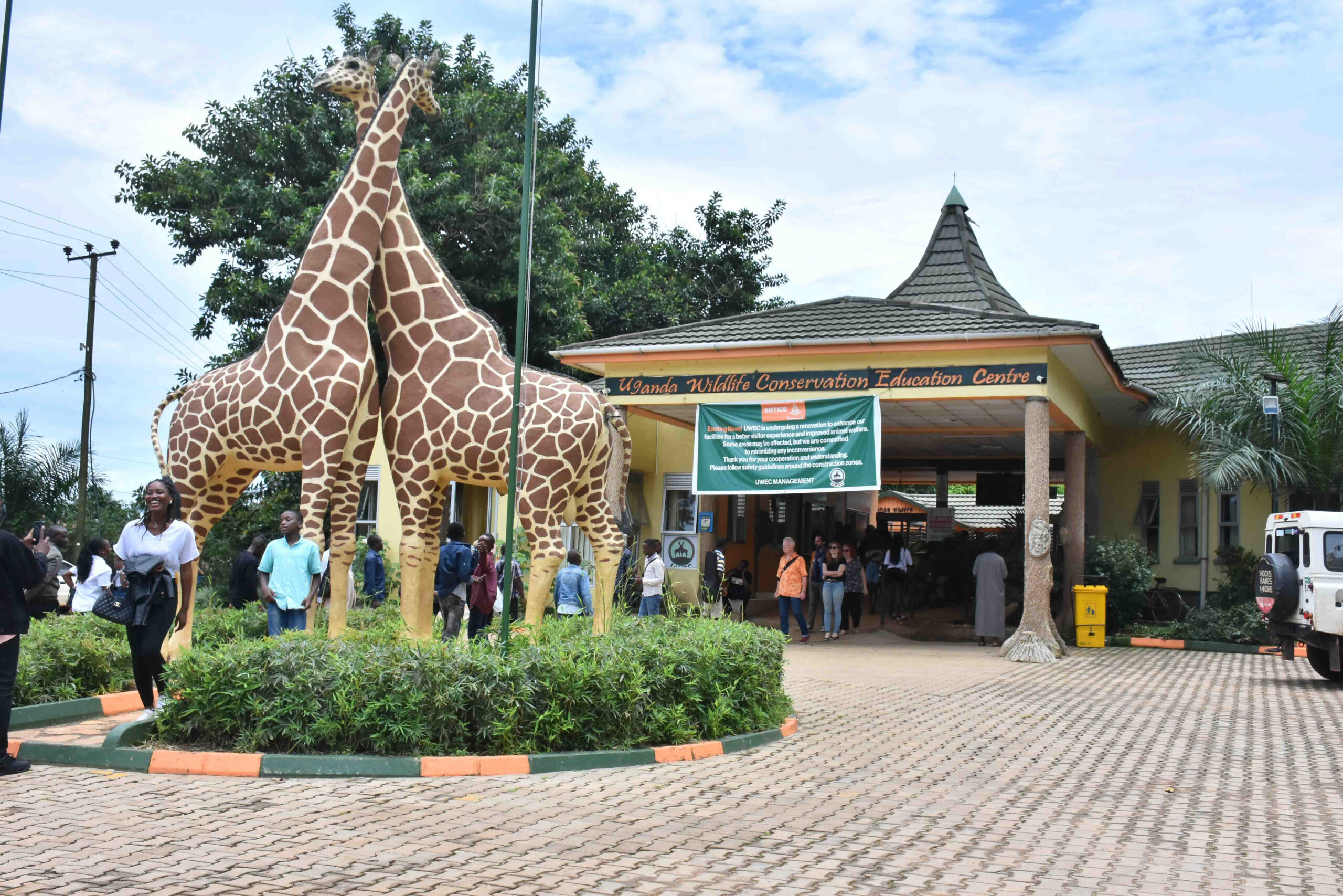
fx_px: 1343
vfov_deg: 36.9
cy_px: 448
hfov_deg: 53.1
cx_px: 672
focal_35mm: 36
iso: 400
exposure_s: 1/640
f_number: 13
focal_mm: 24
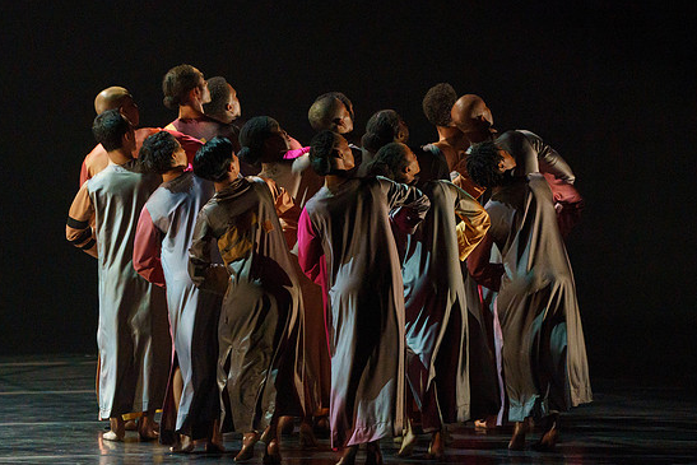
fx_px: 7243
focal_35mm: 374
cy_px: 166
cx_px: 335
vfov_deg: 3.7
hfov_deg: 5.5
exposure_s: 1/250
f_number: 5.6
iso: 6400
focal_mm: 285
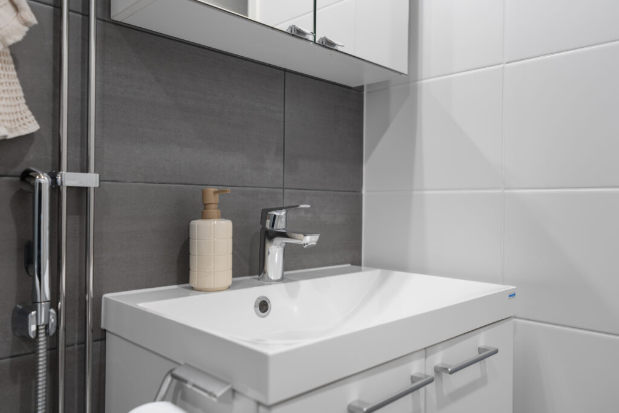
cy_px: 206
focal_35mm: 28
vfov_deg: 46.4
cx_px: 310
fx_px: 481
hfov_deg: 65.5
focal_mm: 28
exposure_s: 1/5
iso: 50
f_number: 2.8
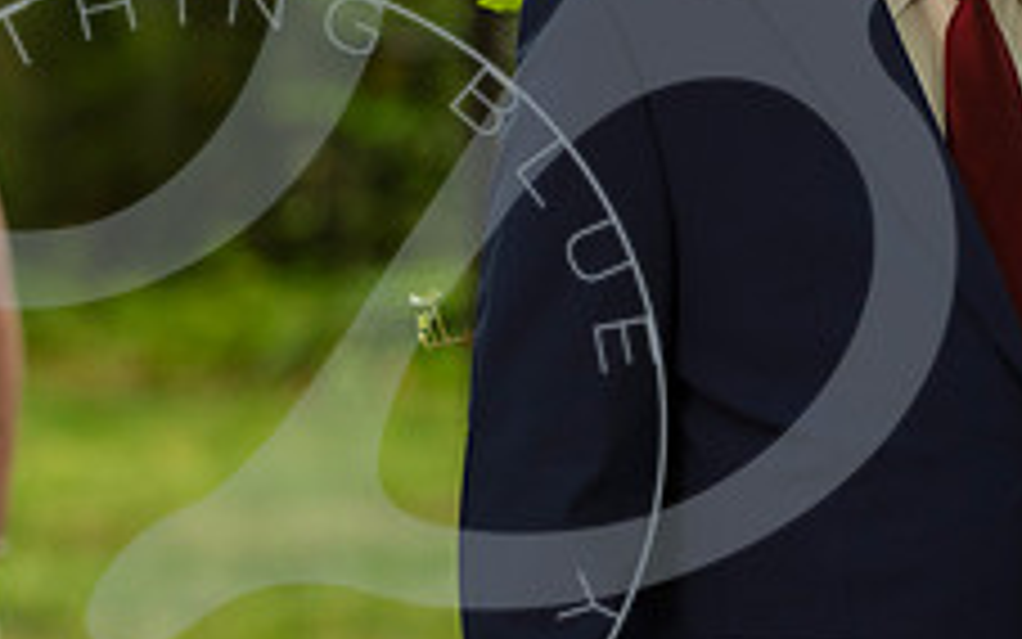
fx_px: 9054
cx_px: 428
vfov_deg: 4.0
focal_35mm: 325
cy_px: 47
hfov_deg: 6.5
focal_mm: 125
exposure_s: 1/500
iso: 640
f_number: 2.8
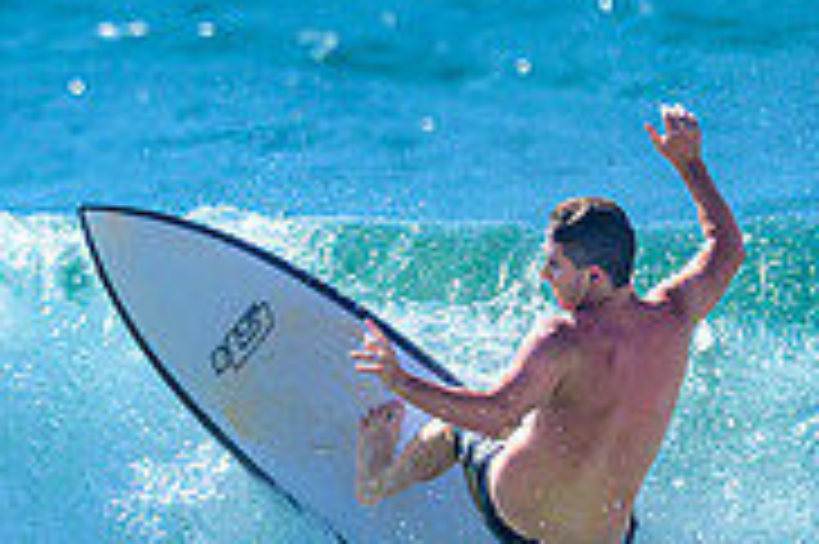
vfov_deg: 0.5
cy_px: 617
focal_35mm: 3046
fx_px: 69233
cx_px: 194
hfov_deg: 0.7
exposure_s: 1/3200
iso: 320
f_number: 6.3
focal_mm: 800
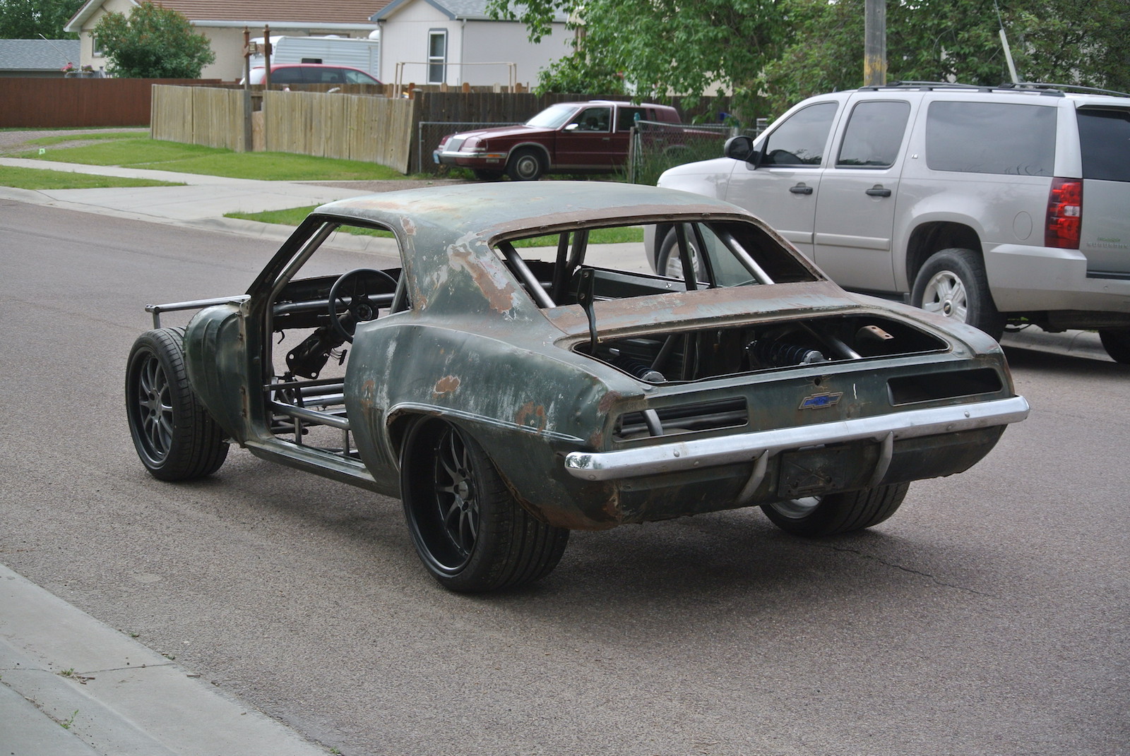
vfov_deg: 16.9
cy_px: 378
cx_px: 565
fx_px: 2545
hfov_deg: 25.0
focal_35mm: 81
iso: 200
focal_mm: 30
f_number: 4
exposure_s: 1/160
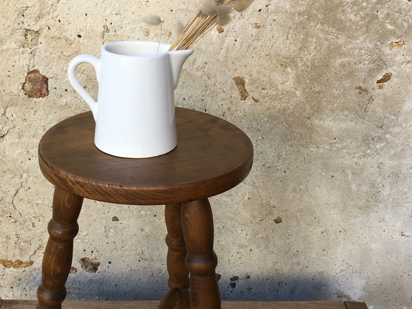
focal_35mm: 45
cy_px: 172
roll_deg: -1.9
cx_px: 181
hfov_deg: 42.0
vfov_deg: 32.2
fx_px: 536
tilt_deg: -26.0
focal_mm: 4.15
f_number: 2.2
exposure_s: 1/127
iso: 25
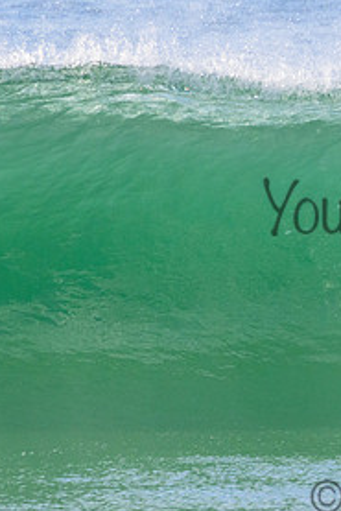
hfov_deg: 0.8
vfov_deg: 1.2
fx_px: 23739
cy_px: 191
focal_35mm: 1673
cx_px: 453
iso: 3200
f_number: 11
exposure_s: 1/2000
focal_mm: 800
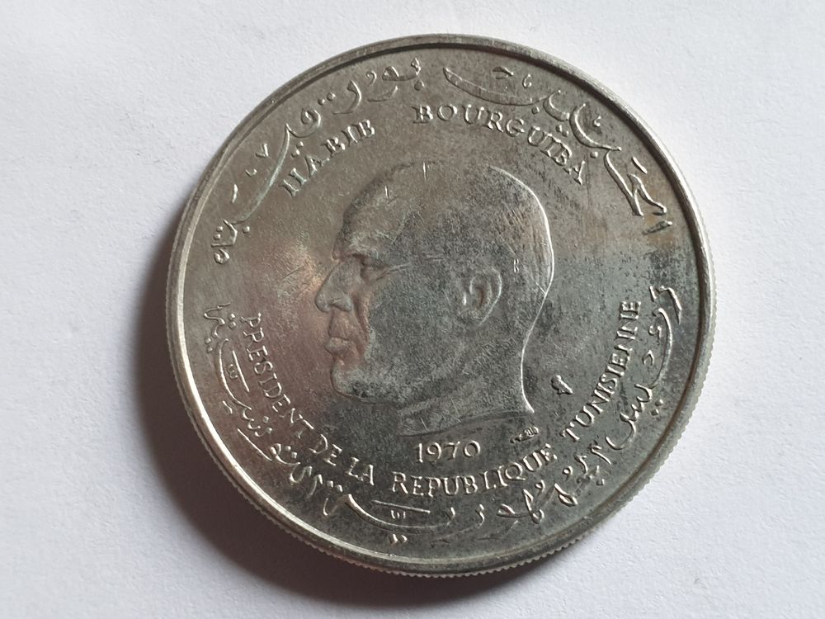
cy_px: 310
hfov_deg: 67.3
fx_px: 620
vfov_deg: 53.1
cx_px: 412
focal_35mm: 26
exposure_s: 1/33
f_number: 2.4
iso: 250
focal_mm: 4.3
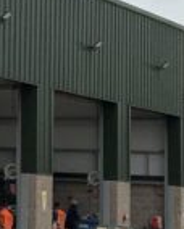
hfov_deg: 7.2
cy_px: 3
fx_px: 1386
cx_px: -236
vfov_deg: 9.4
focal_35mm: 204
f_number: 1.8
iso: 16
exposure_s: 1/1577
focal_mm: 3
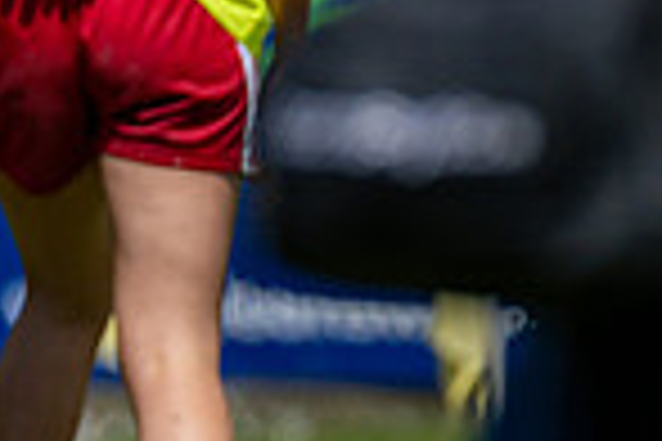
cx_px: -531
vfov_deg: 0.9
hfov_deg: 1.4
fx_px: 27250
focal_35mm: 1482
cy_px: -117
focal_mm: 250
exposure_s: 1/6400
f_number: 2.8
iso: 80
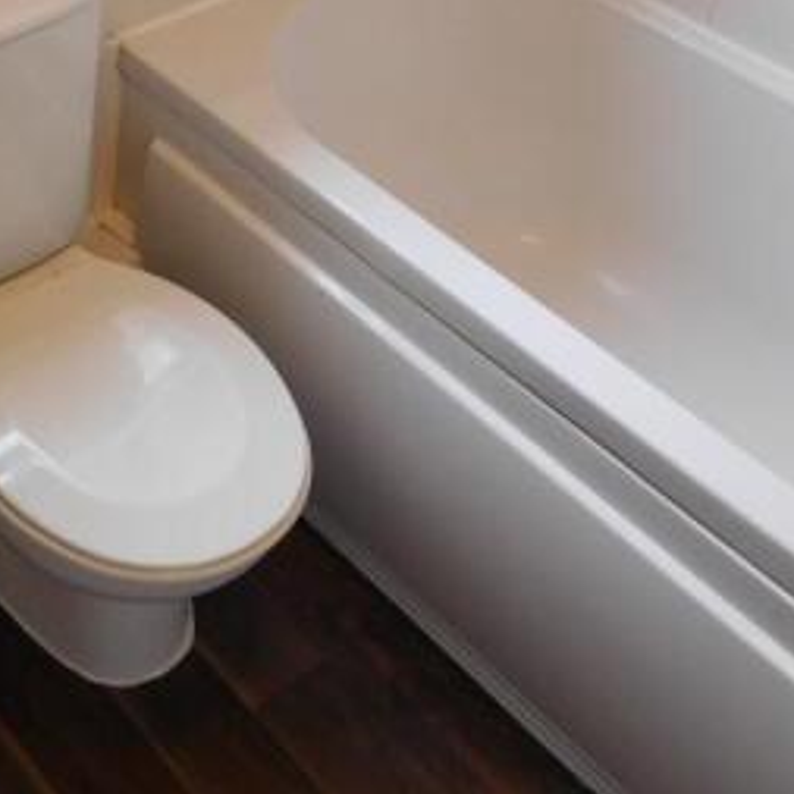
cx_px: 130
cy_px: 278
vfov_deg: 33.2
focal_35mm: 51
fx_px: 1323
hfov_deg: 32.3
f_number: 3.4
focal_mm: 4.5
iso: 400
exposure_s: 1/25
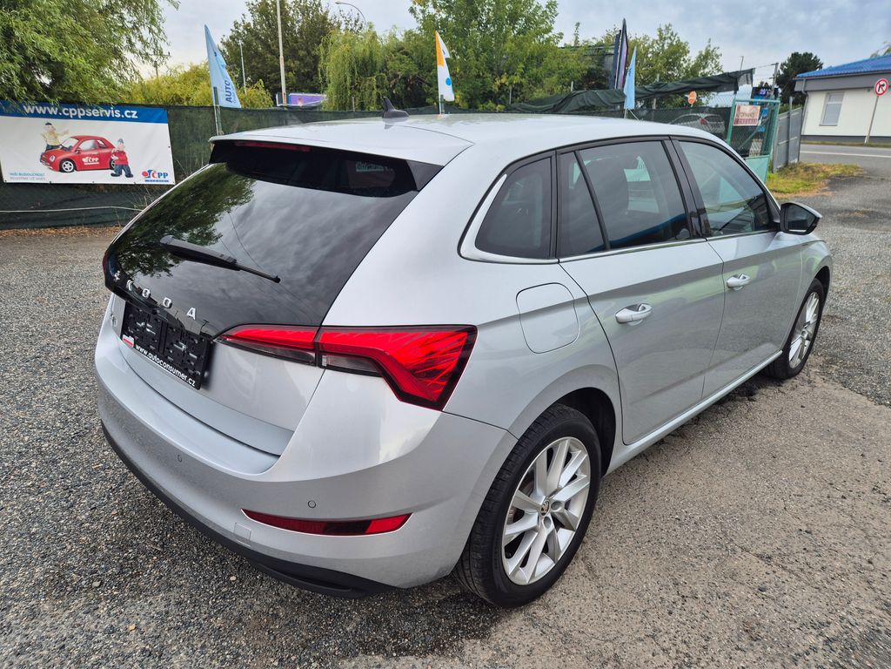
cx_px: 446
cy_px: 334
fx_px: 592
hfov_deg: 73.9
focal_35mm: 23
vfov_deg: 58.9
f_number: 1.8
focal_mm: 5.4
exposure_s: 1/644
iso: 25
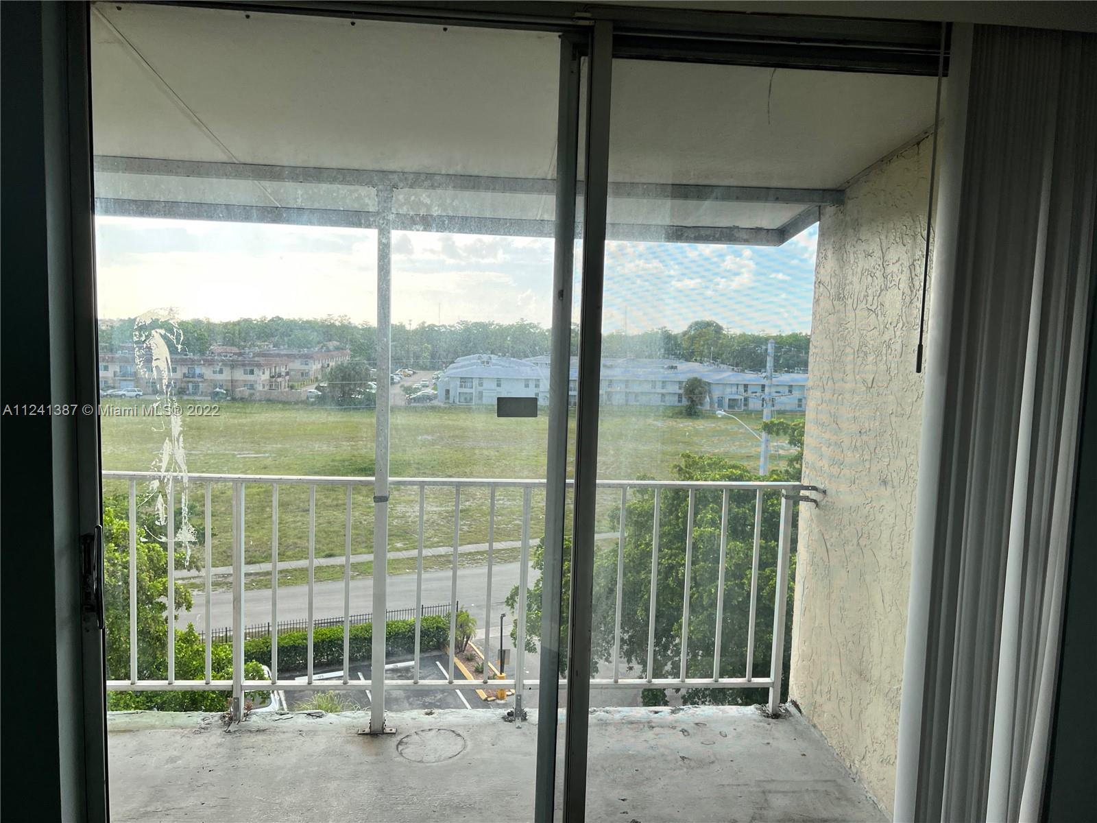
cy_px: 412
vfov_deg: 53.1
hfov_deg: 67.3
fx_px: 824
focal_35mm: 26
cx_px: 548
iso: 50
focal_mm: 5.7
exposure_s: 1/1112
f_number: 1.5
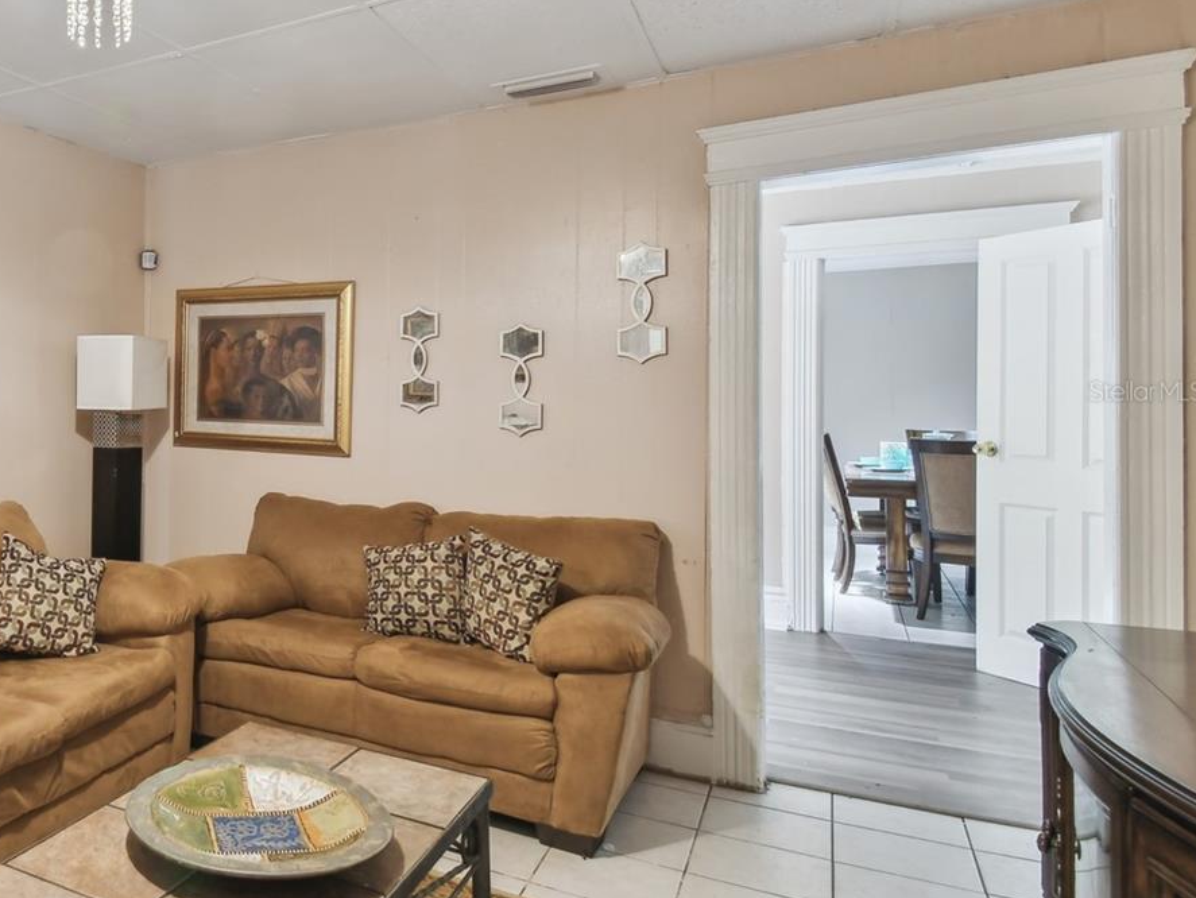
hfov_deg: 58.1
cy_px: 391
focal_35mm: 26
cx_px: 131
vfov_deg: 52.9
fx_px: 899
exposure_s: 1/1.67
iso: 100
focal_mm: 10
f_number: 7.1
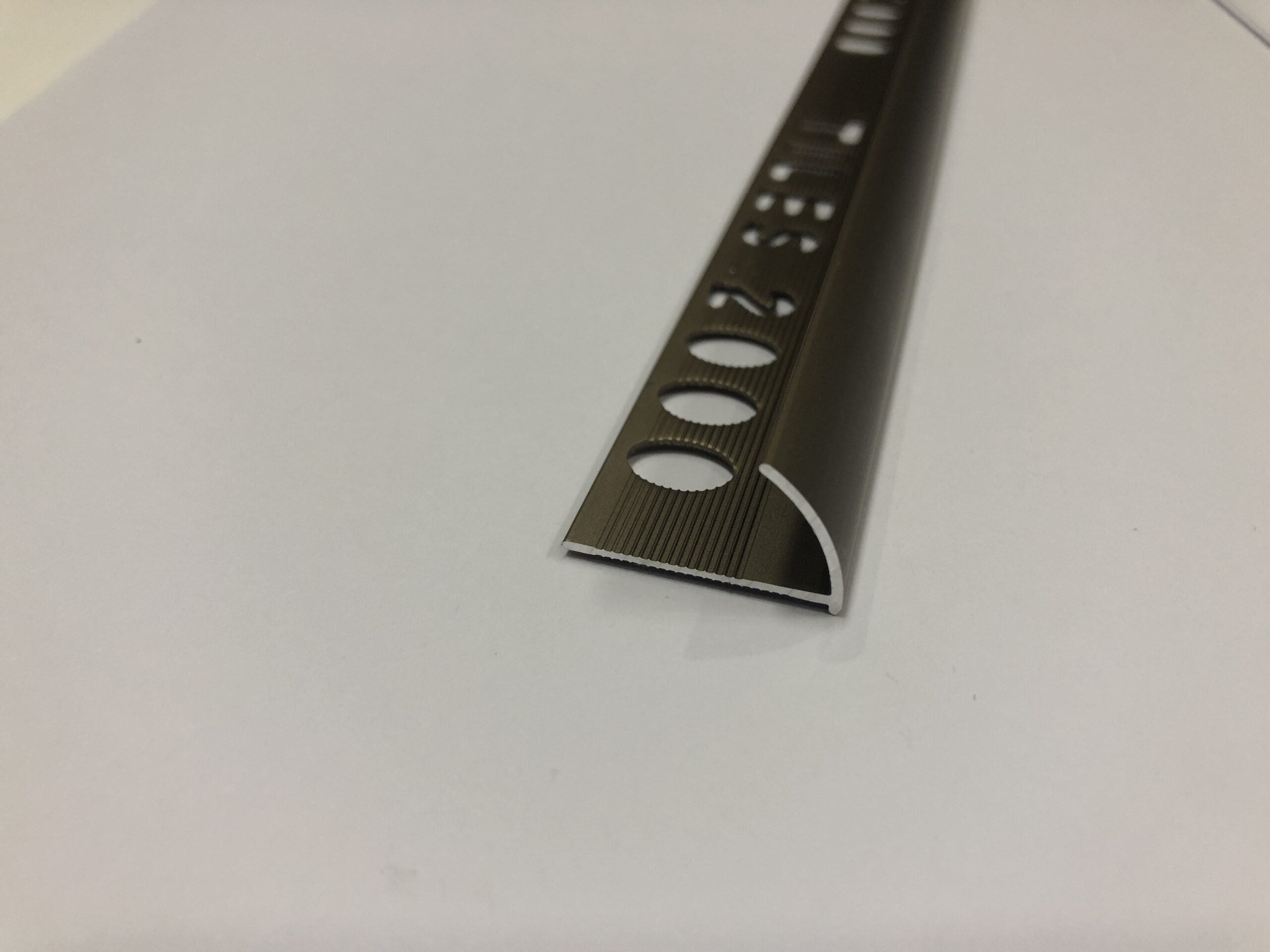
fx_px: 1027
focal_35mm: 28
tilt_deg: -39.9
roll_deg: -0.9
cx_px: 635
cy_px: 476
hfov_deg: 63.4
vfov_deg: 49.7
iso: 32
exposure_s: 1/33
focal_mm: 3.99
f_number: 1.8
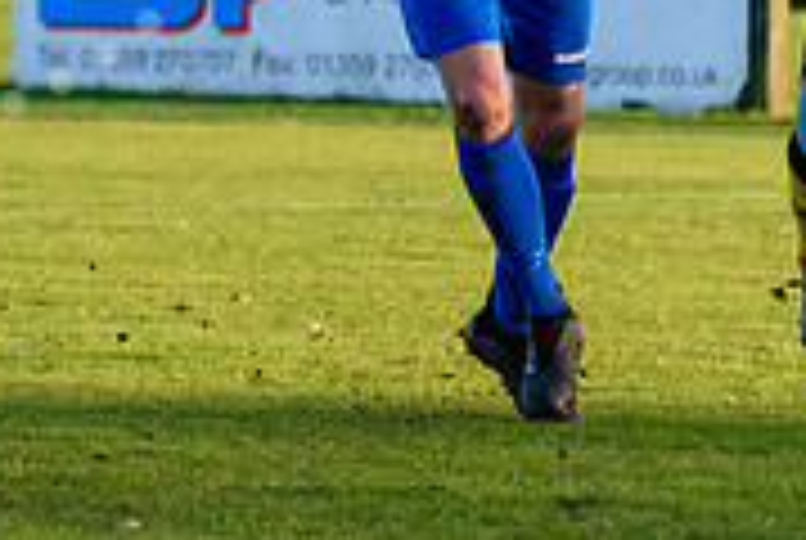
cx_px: -462
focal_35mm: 616
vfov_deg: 2.2
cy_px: -512
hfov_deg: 3.3
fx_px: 13814
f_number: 4
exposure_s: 1/2000
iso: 1100
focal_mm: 98
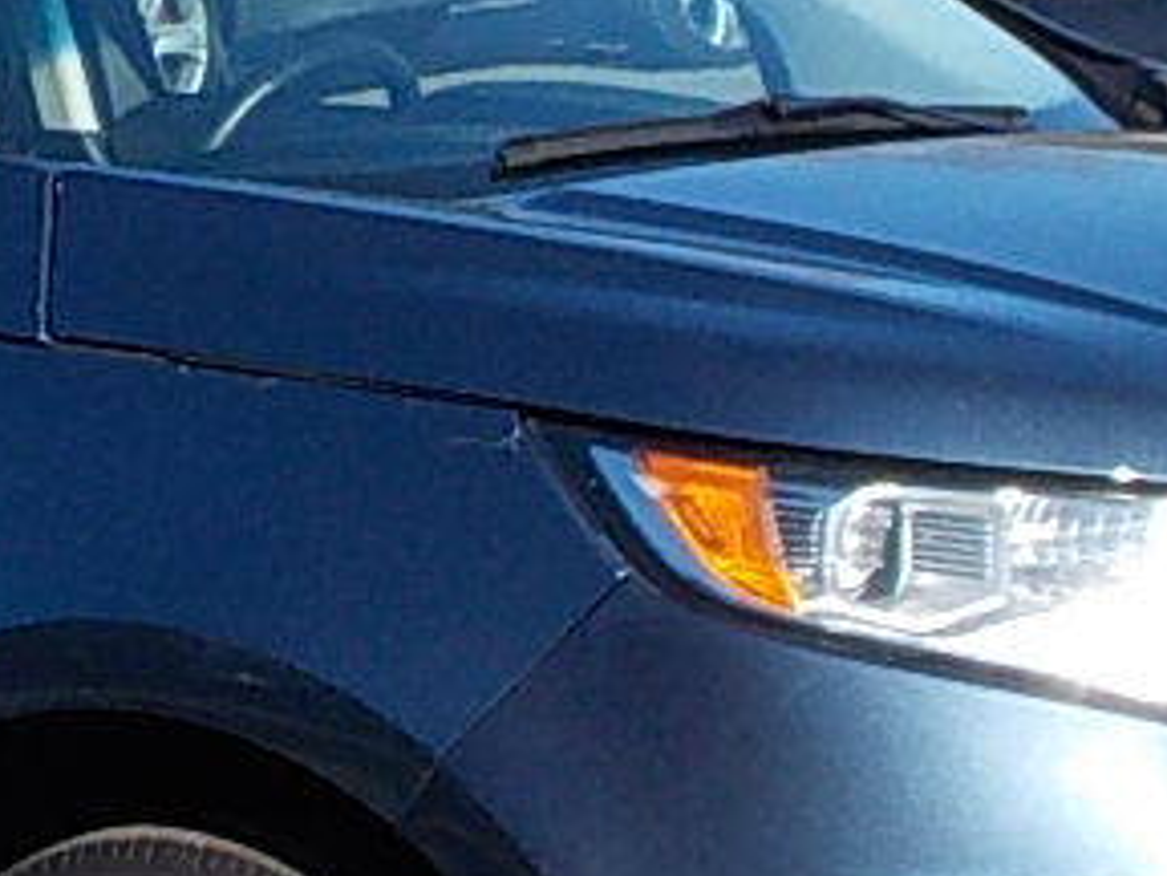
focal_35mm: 211
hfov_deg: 9.3
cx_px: 77
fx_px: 7113
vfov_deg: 7.0
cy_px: 442
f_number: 3.7
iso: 125
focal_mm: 5.2
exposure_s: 1/800
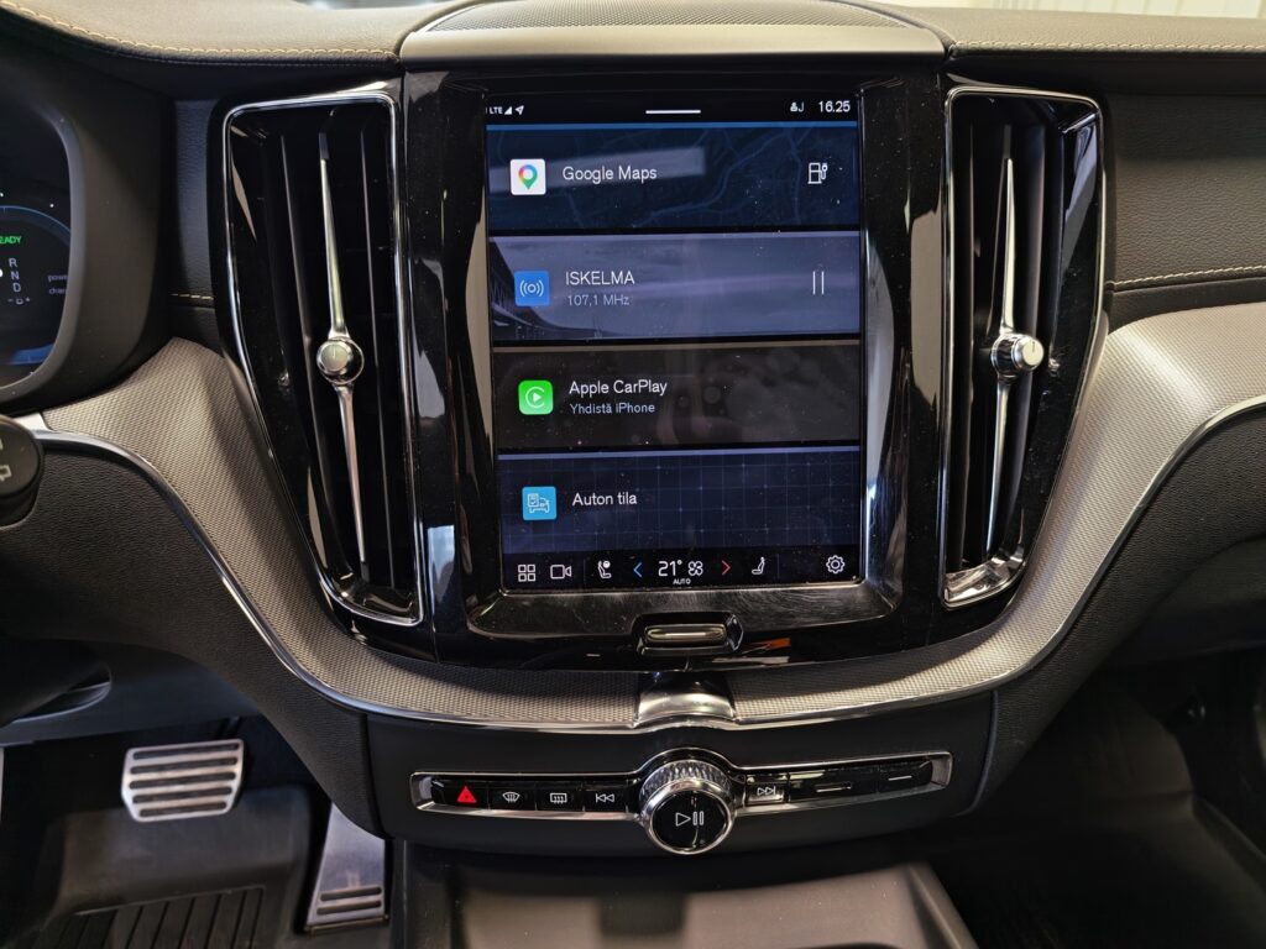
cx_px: 633
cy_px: 474
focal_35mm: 23
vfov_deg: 58.9
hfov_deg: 73.9
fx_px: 841
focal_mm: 5.4
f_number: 1.6
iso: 160
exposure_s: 1/50
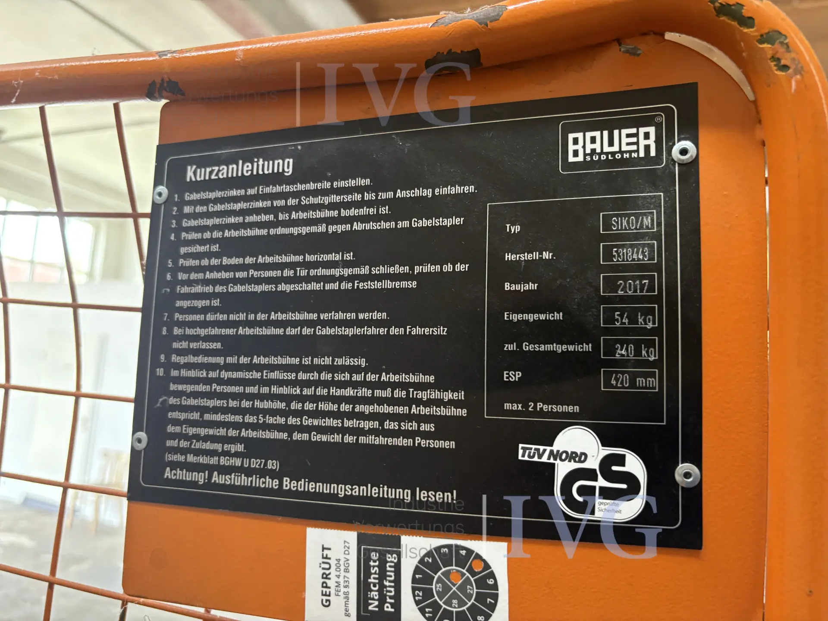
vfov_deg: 53.1
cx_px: 414
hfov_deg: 67.3
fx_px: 622
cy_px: 310
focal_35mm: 26
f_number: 1.6
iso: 250
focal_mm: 5.96
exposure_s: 1/60
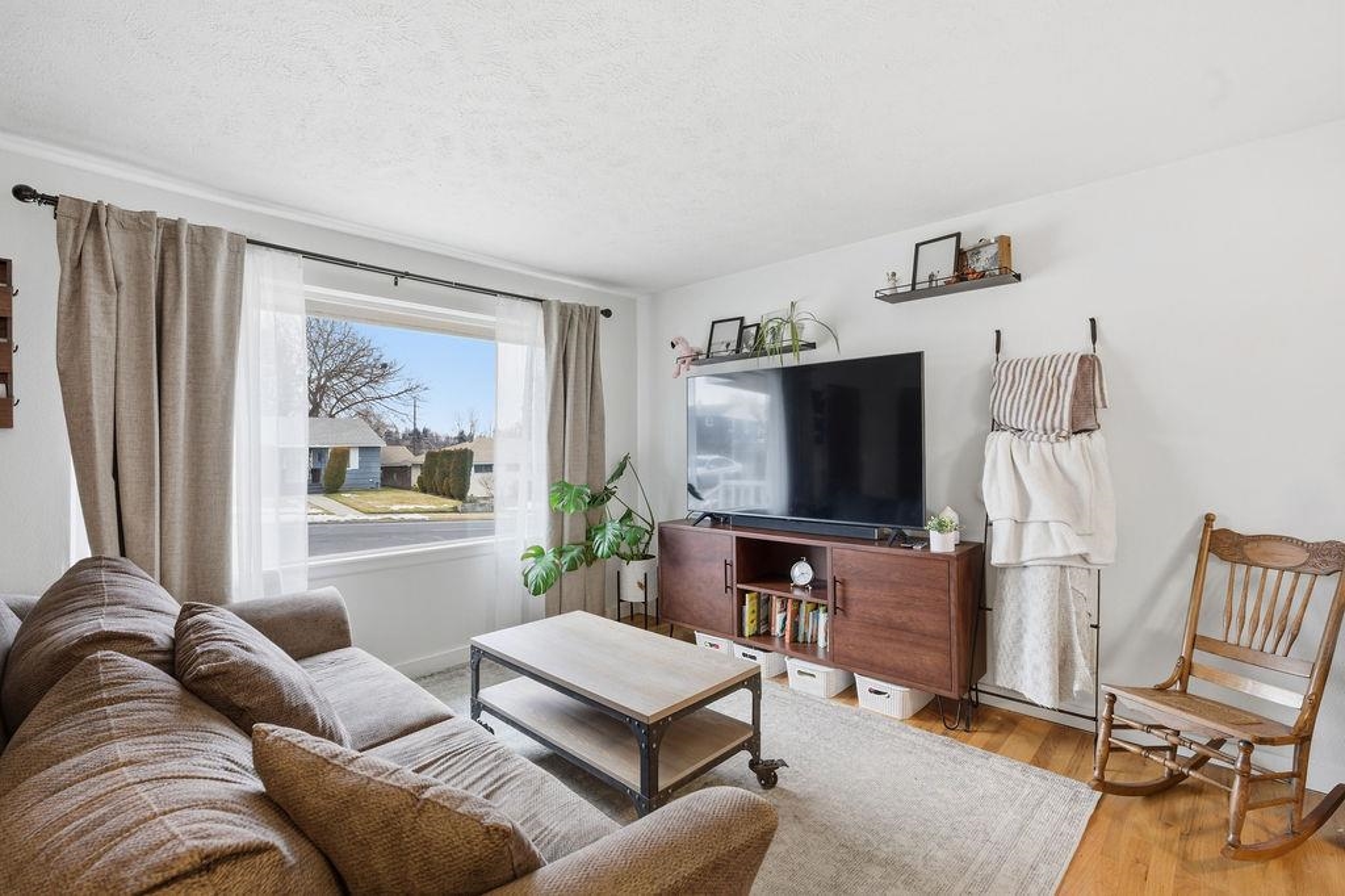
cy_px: 448
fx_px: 598
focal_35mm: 16
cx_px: 672
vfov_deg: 73.7
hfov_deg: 96.8
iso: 100
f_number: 8
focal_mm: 16
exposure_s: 1/25
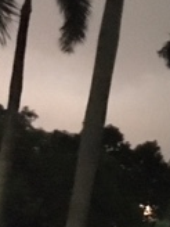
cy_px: 159
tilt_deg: +13.8
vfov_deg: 17.4
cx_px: 434
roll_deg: -4.0
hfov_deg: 10.8
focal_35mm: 113
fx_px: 740
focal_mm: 4.15
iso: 2000
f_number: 2.2
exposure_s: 1/15
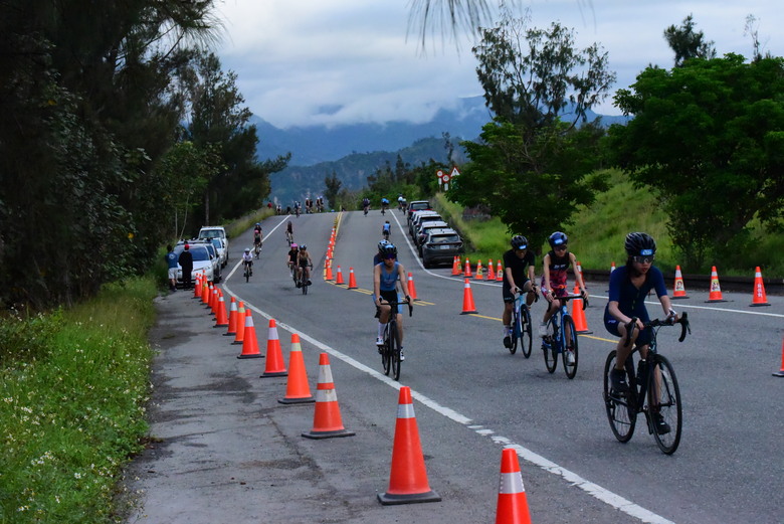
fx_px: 2005
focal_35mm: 92
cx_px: 392
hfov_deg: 22.1
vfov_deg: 14.9
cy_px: 262
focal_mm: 92
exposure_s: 1/3200
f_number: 14
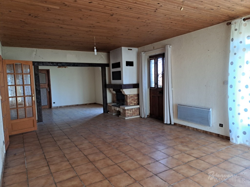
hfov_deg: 71.6
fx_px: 173
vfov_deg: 56.8
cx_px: 125
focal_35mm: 24
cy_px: 94
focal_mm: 5.23
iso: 160
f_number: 1.8
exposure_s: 1/25
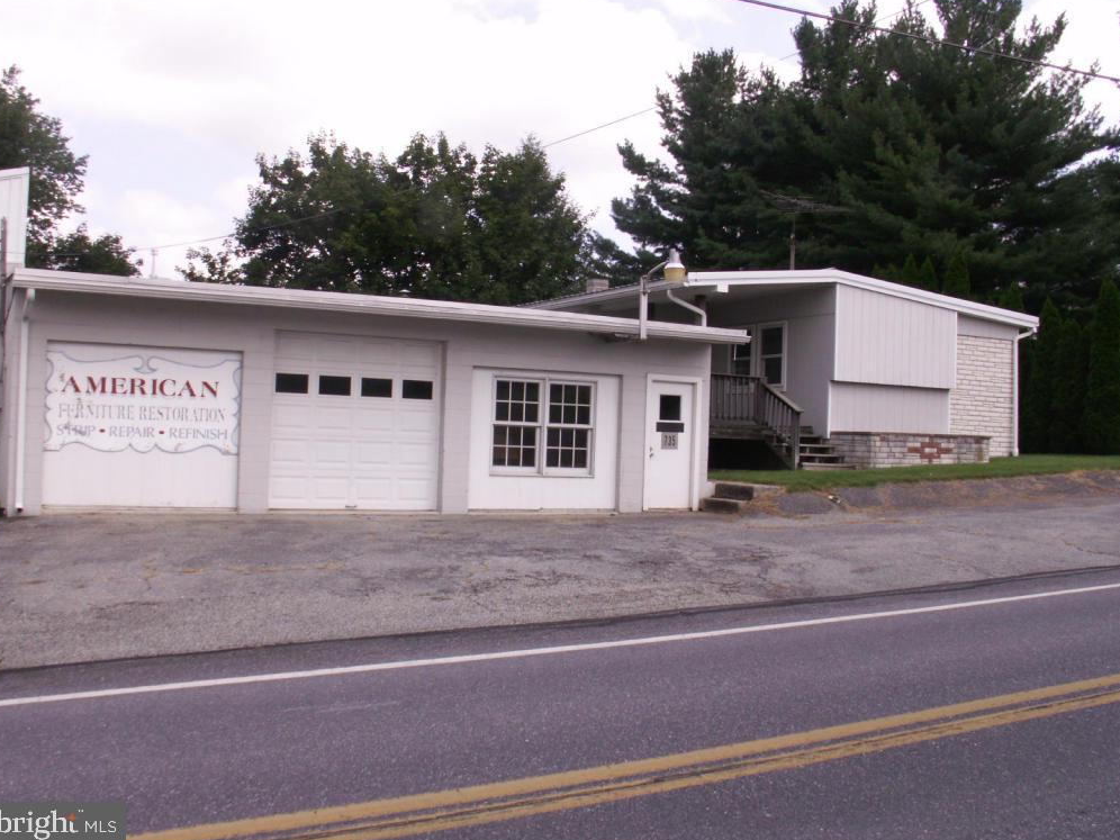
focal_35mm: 36
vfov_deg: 39.7
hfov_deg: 51.4
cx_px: 561
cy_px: 416
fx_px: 1165
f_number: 6.3
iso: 50
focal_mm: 5.86
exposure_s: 1/160
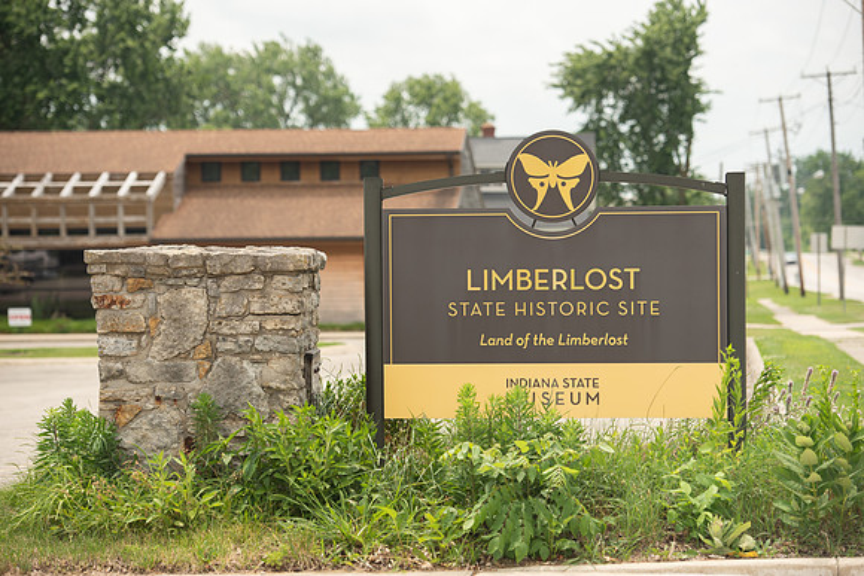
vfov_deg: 12.1
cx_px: 435
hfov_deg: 18.0
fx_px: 2723
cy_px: 288
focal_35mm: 113
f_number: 4
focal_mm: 112
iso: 100
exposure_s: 1/1600
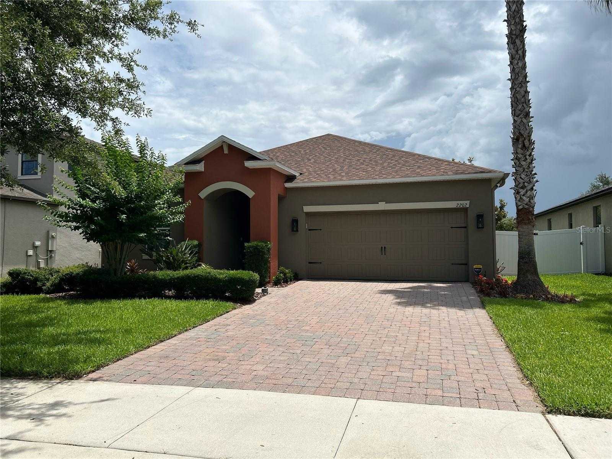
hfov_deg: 67.3
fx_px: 460
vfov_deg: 53.1
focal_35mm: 26
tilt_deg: +2.5
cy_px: 230
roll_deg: +0.4
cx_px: 306
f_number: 1.5
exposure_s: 1/8000
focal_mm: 5.7
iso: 50
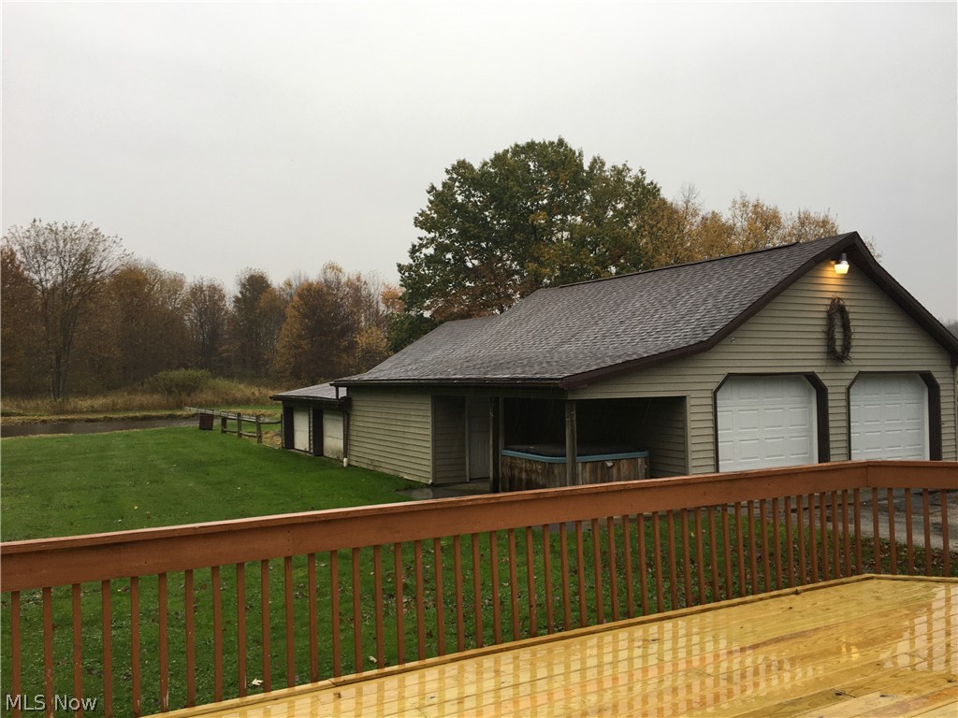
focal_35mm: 29
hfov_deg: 61.7
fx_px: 803
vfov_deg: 48.2
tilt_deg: +0.6
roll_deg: +2.3
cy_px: 359
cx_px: 479
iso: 40
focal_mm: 4.15
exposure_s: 1/120
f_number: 2.2
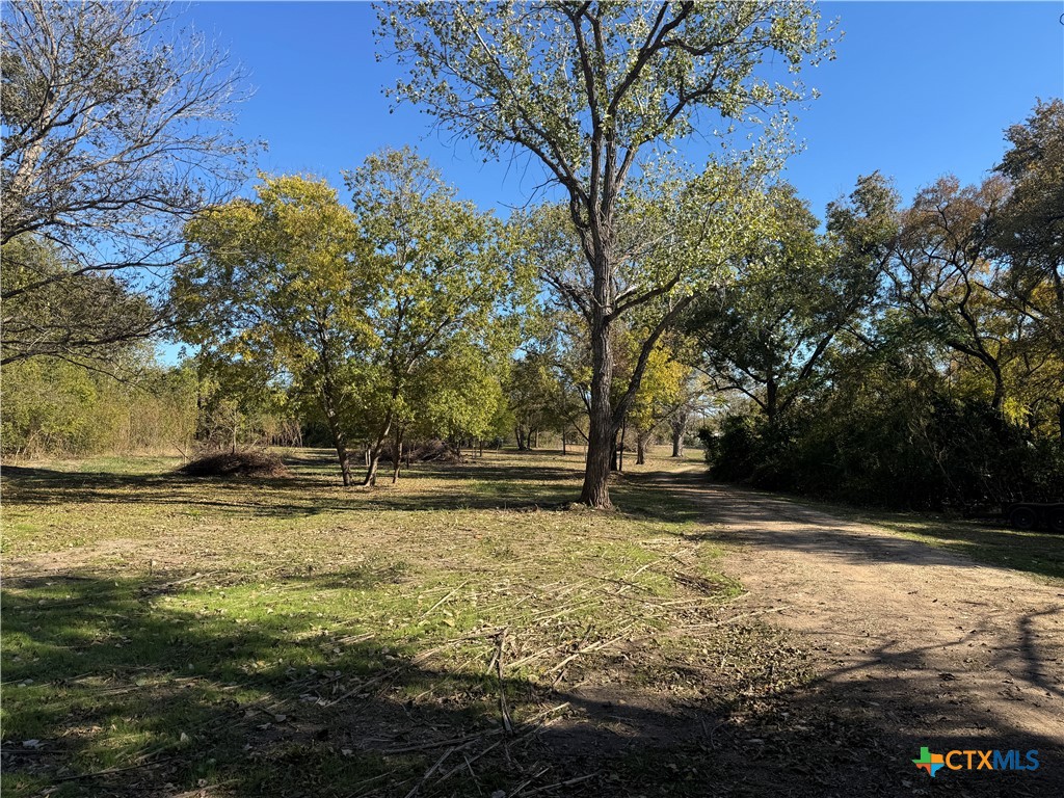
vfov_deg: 56.8
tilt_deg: +3.1
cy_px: 399
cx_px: 532
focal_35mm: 24
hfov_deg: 71.6
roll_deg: +0.2
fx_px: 738
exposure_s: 1/2174
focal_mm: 6.76
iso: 80
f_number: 1.78
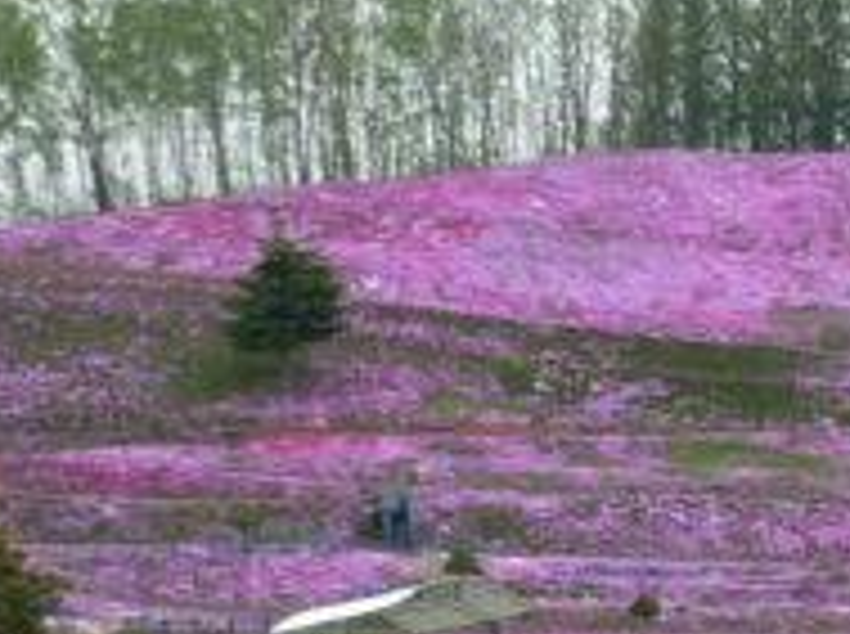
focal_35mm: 140
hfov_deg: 13.9
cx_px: 868
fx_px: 3431
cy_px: 674
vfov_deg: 10.4
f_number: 3
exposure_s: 1/80
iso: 100
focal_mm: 7.2
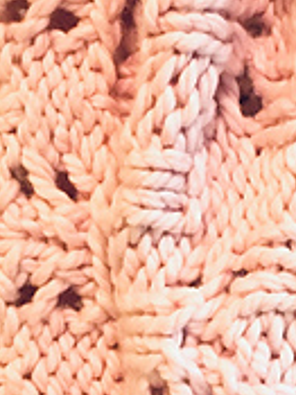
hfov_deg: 13.7
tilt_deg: -9.2
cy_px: 321
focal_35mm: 106
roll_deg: +3.2
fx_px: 1210
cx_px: 314
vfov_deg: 18.4
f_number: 2.2
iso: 320
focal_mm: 4.15
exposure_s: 1/17
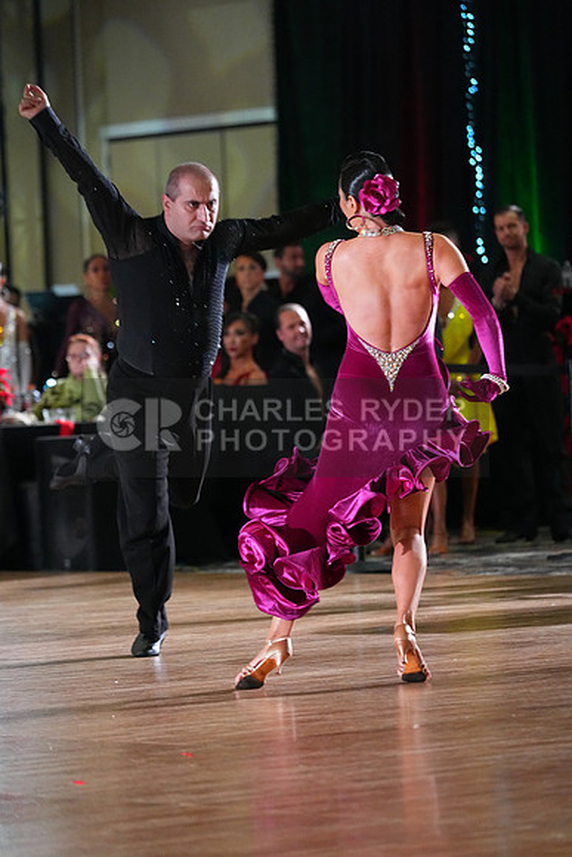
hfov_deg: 6.9
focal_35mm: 200
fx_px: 4763
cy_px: 428
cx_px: 286
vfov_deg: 10.3
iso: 8000
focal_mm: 200
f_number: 4.5
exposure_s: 1/400
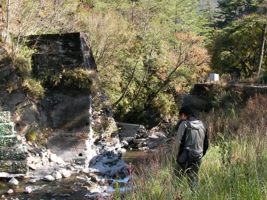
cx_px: 126
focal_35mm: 57
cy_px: 131
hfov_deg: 33.8
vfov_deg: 25.6
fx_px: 440
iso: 50
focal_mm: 6.3
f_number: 3.5
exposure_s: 1/171
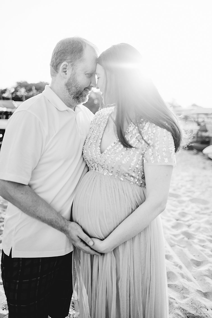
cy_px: 159
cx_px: 106
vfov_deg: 54.4
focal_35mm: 35
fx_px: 309
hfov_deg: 37.9
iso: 640
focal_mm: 35
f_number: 1.8
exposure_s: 1/6400
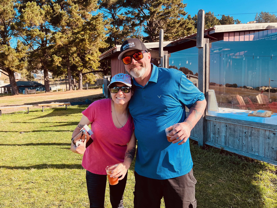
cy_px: 104
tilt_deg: -5.8
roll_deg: +1.2
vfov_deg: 53.1
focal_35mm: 26
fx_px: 208
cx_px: 138
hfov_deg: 67.3
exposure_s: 1/1018
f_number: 1.6
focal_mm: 5.1
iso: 50
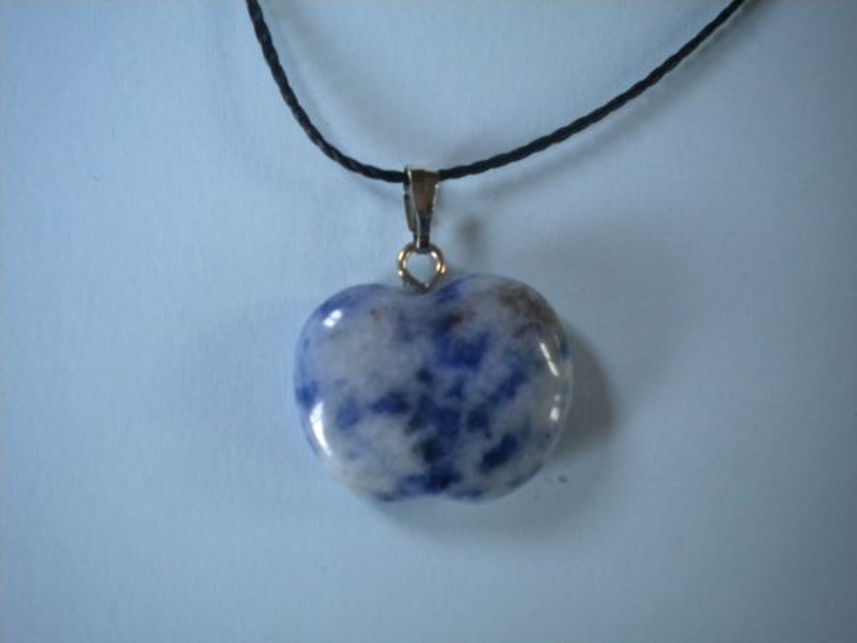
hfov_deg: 45.8
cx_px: 428
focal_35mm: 41
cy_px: 322
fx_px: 1015
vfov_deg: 35.1
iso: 400
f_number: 3.5
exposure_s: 1/36.8
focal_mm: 7.4
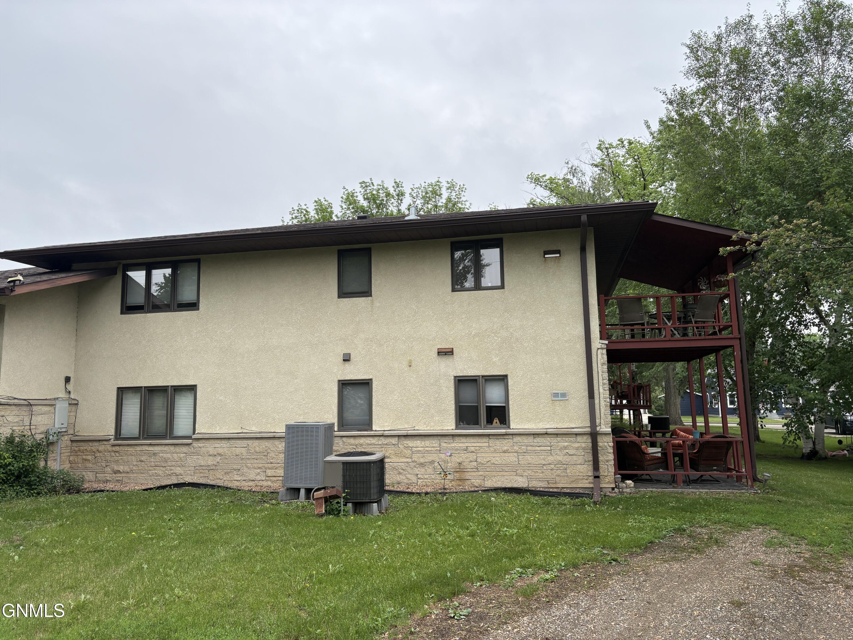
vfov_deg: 53.1
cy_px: 320
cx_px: 426
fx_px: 641
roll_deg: +1.3
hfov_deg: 67.3
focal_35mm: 26
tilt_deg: +9.1
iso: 50
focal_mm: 5.96
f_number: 1.6
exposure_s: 1/1587
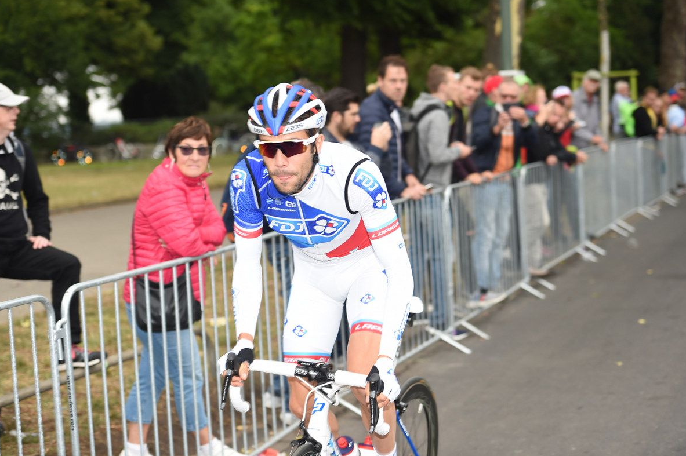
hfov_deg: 28.5
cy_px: 226
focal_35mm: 71
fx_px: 1352
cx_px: 341
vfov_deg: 19.2
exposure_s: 1/250
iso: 250
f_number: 3.2
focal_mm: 70
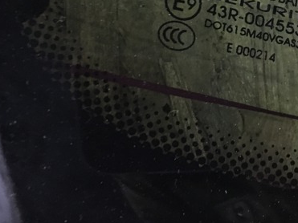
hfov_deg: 37.5
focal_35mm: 50
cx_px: 211
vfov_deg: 28.5
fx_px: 430
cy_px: 46
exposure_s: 1/17
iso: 400
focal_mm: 4.15
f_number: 2.2
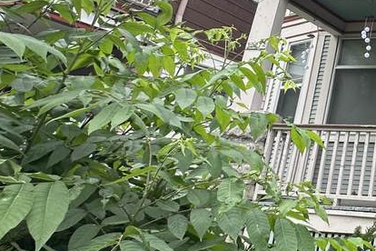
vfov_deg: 27.5
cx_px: 505
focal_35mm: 45
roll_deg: -2.8
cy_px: -20
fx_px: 470
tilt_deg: +24.3
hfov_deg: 31.7
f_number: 2.2
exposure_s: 1/181
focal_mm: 2.22
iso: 40
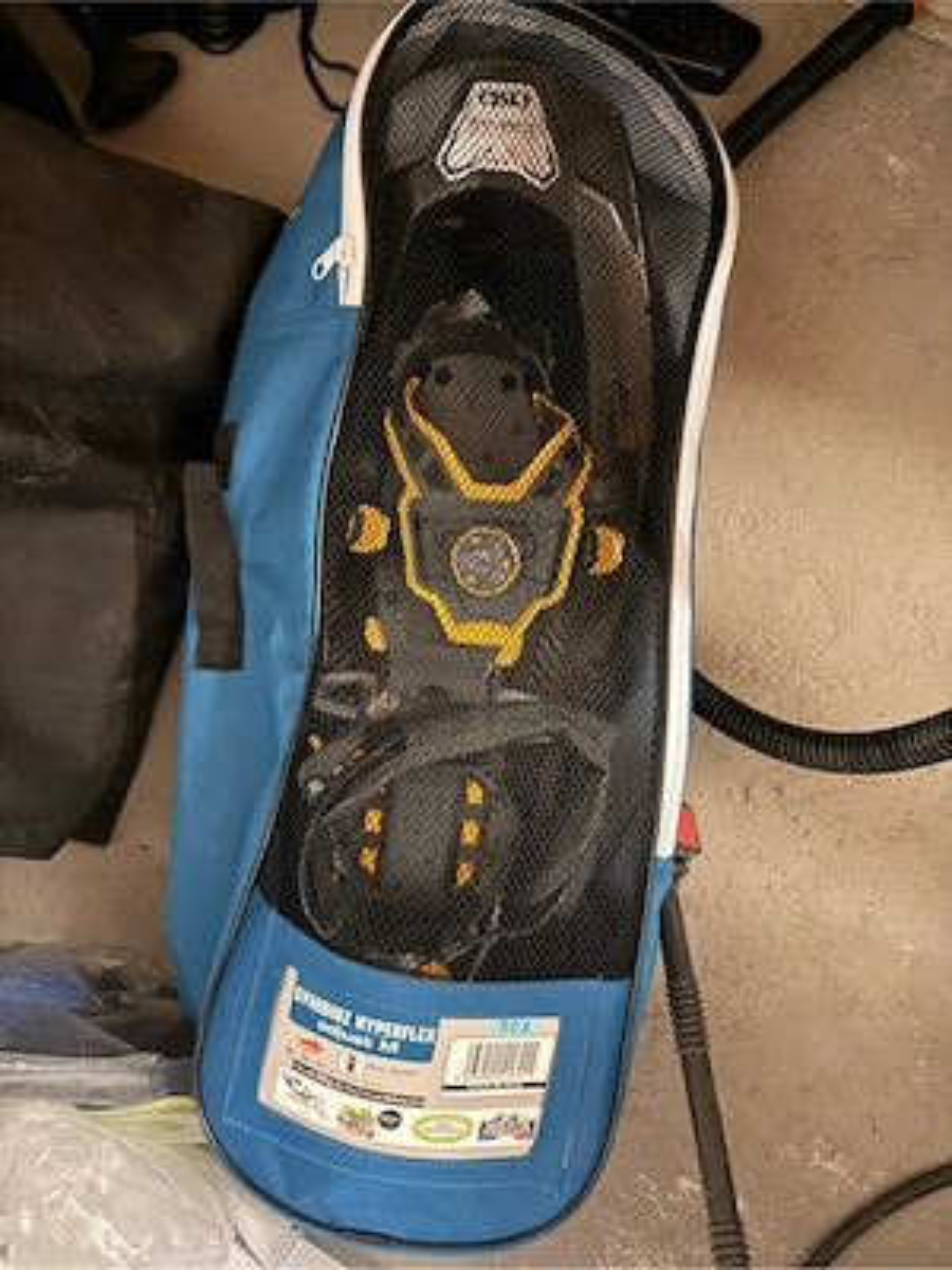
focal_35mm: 24
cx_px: 476
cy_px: 635
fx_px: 880
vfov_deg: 71.6
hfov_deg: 56.8
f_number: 1.78
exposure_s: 1/20
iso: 1600
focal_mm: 6.76
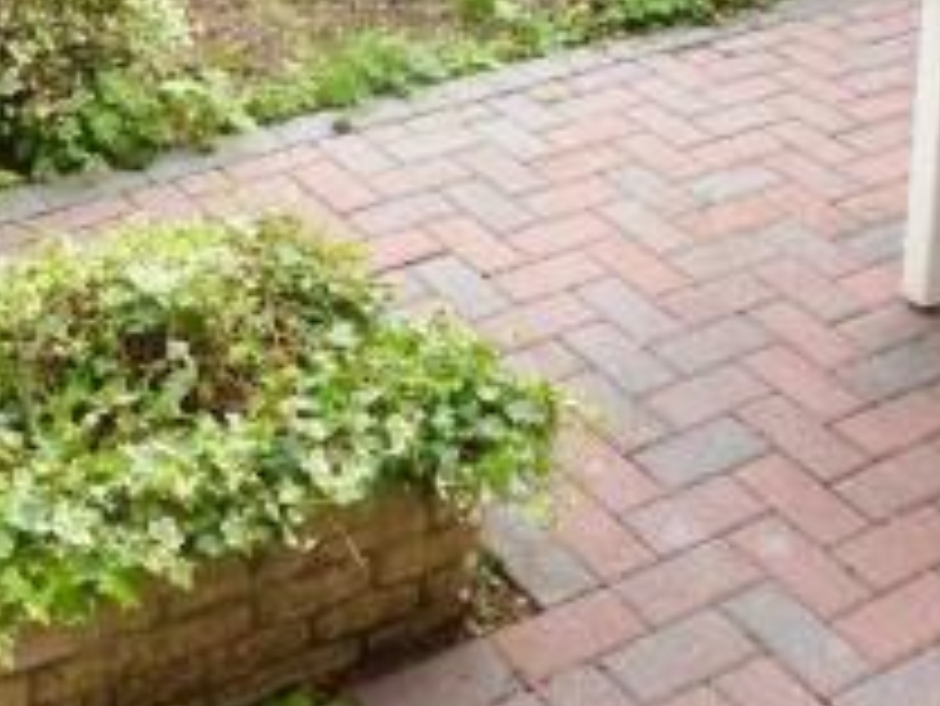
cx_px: 349
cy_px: -142
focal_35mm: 67
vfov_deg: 20.5
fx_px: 1820
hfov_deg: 28.8
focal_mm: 4.3
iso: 100
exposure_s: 1/125
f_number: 4
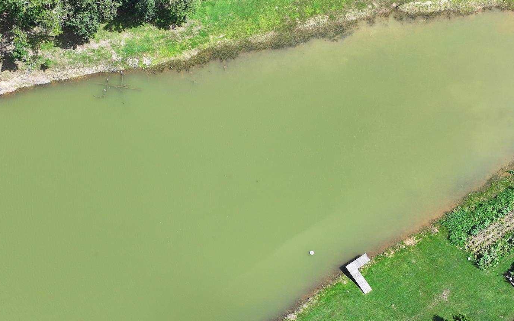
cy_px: 241
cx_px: 245
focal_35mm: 46
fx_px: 644
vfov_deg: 27.6
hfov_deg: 43.5
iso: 100
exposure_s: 1/1000
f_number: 2.8
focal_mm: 12.29
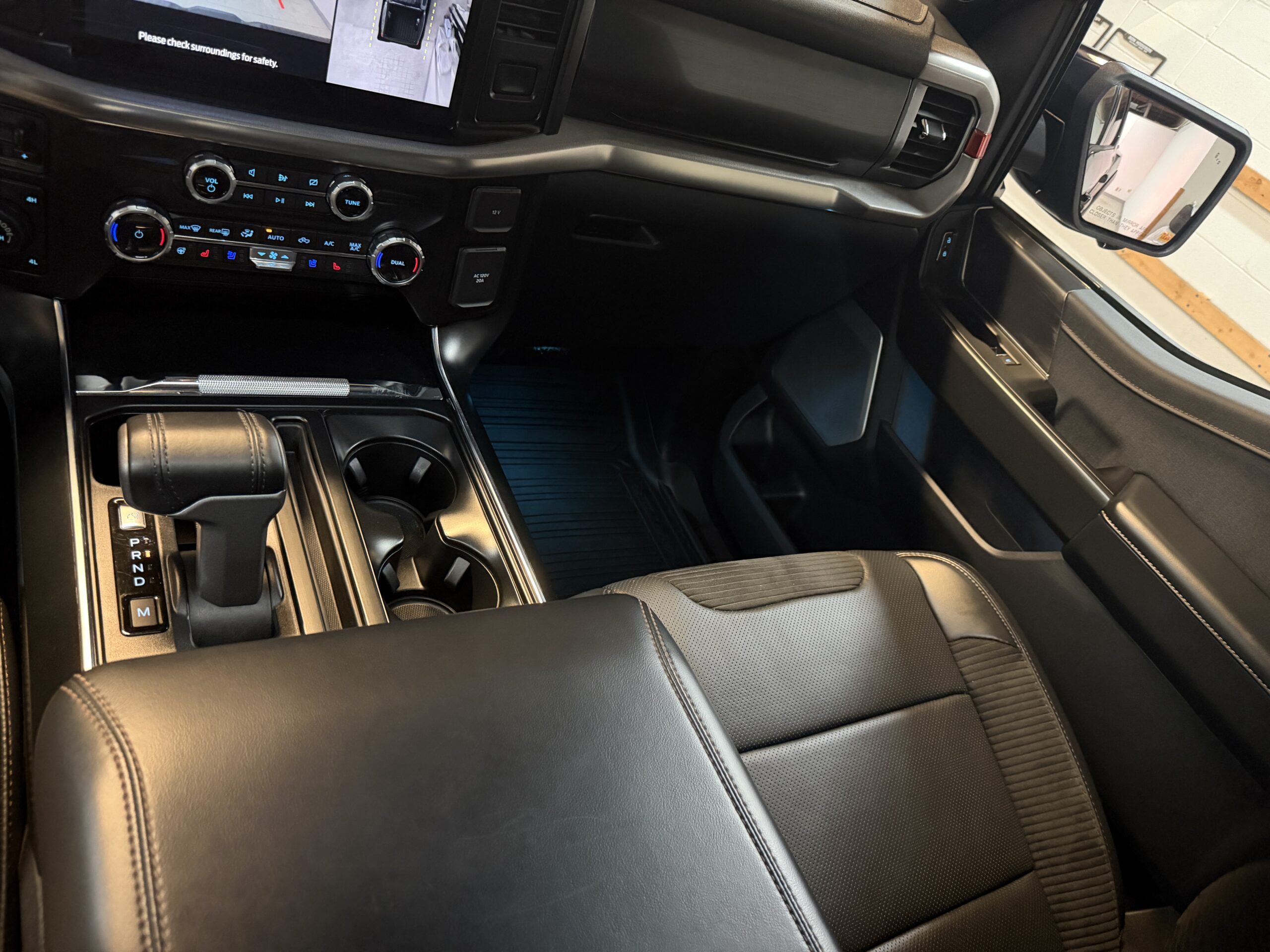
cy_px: 476
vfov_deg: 56.8
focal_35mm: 24
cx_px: 635
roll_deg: -28.9
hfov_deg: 71.6
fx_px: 881
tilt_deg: -39.0
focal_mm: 6.76
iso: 1250
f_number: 1.78
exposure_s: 1/30
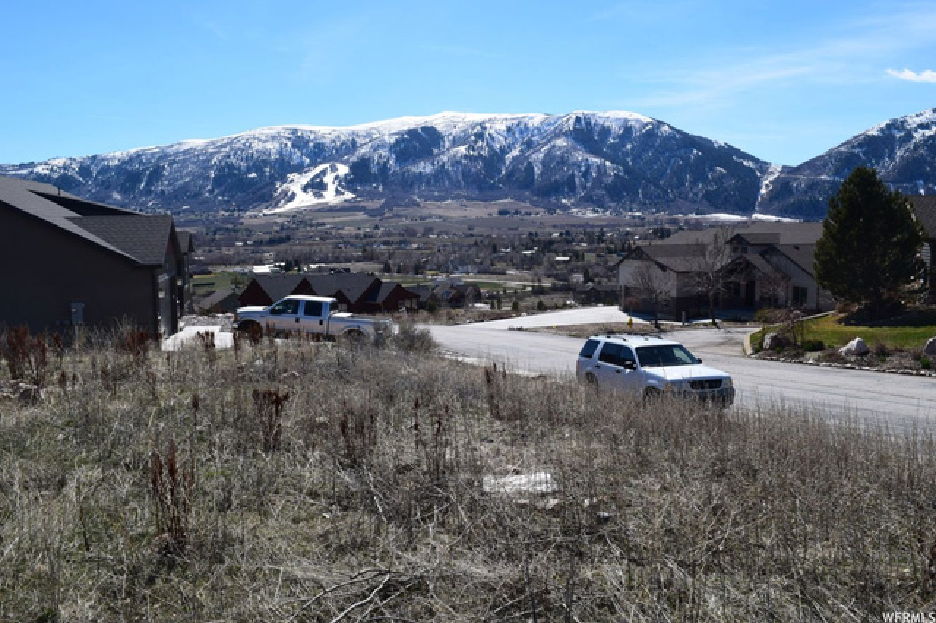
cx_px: 468
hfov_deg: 62.0
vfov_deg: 43.6
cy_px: 312
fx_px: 780
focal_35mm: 30
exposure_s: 1/500
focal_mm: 20
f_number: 11
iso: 250
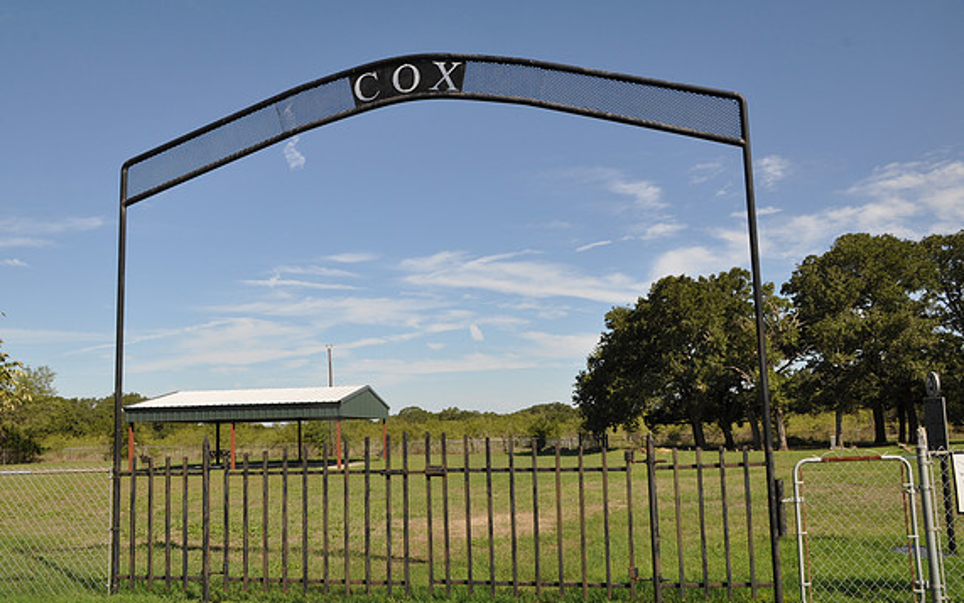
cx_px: 476
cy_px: 308
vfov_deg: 40.6
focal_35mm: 31
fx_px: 815
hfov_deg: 61.2
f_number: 13
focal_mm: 20
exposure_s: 1/160
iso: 200
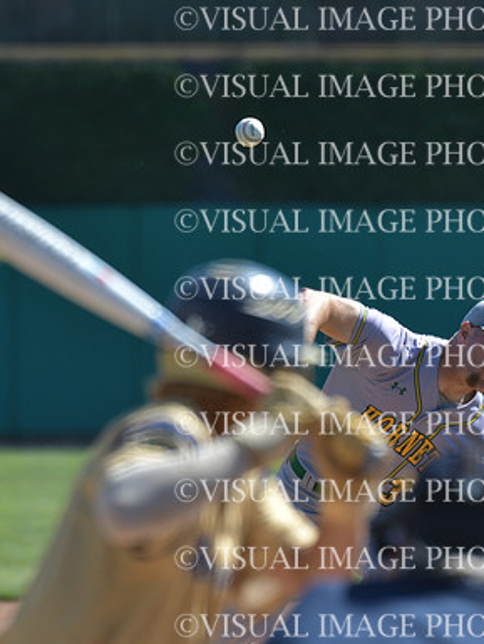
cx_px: 417
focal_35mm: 739
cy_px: 322
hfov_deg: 2.0
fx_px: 13769
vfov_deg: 2.7
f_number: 5.6
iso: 640
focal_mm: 340
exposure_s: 1/2000
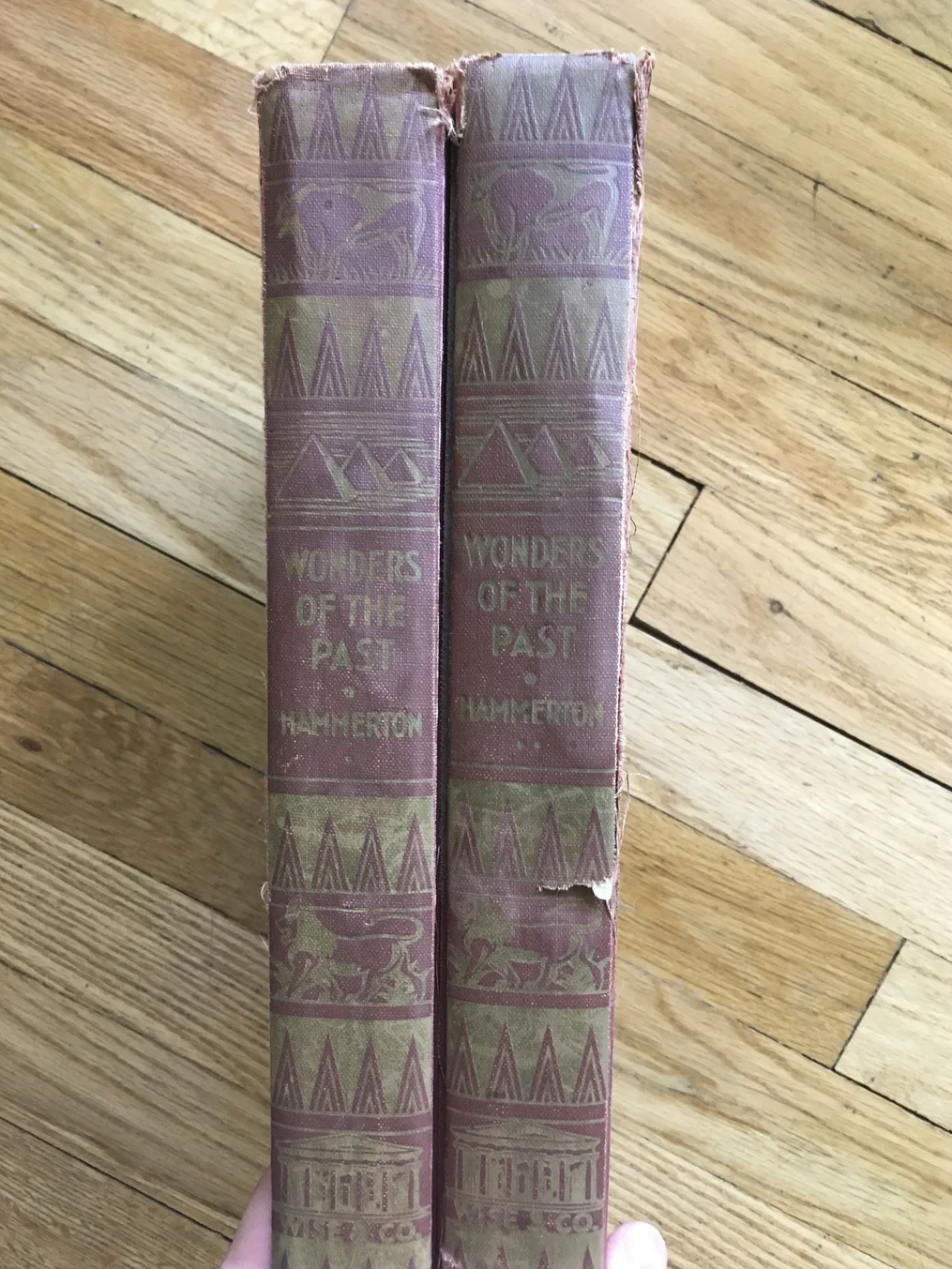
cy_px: 642
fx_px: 1100
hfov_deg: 46.8
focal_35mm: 30
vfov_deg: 60.0
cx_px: 476
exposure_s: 1/30
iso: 125
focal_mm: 4.15
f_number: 2.2
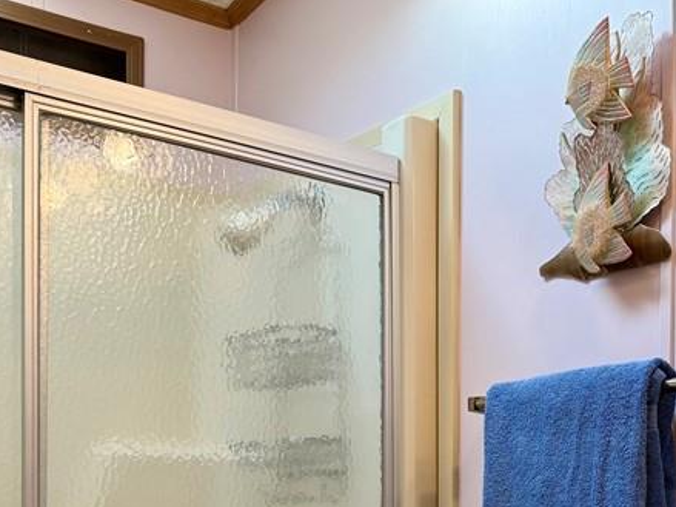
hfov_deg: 34.0
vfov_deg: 24.8
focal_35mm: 56
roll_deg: +0.3
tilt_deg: +0.0
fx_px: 1093
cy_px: 515
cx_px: 462
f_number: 1.78
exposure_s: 1/120
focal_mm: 6.76
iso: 125
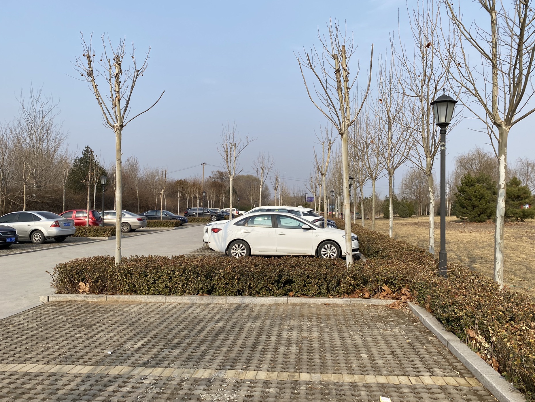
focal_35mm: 28
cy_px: 205
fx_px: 433
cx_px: 272
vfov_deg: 49.7
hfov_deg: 63.4
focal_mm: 4.25
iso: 32
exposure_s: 1/3040
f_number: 1.8
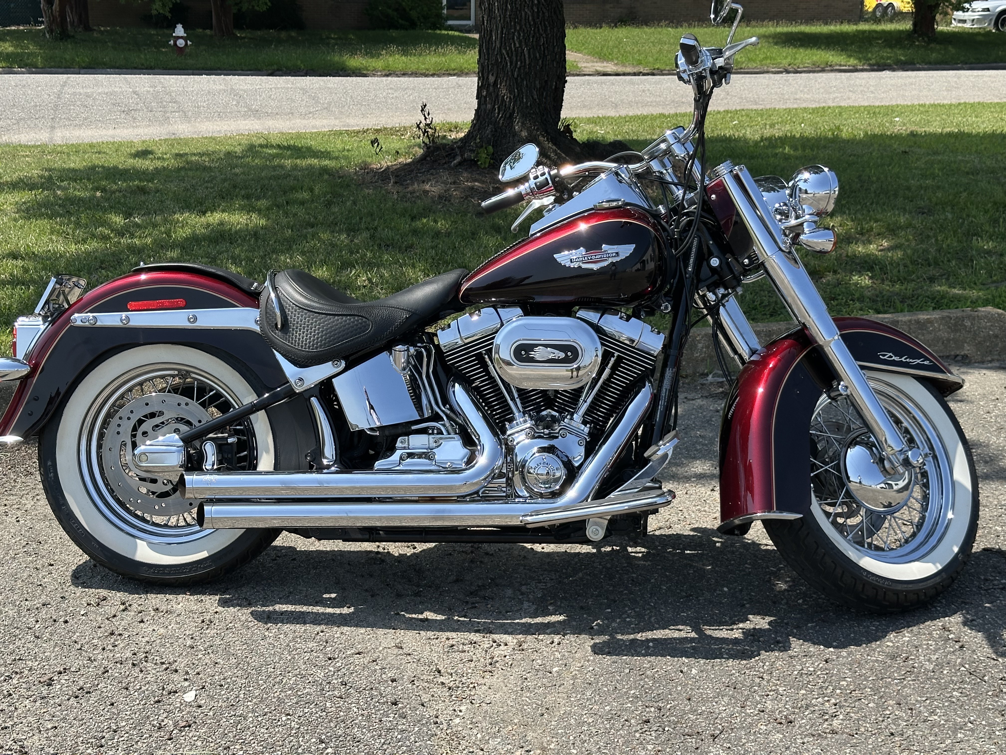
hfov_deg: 39.7
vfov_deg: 30.3
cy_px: 378
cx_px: 503
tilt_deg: -15.0
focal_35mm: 48
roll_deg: -0.9
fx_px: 1395
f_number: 1.78
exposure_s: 1/2070
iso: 64
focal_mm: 6.86
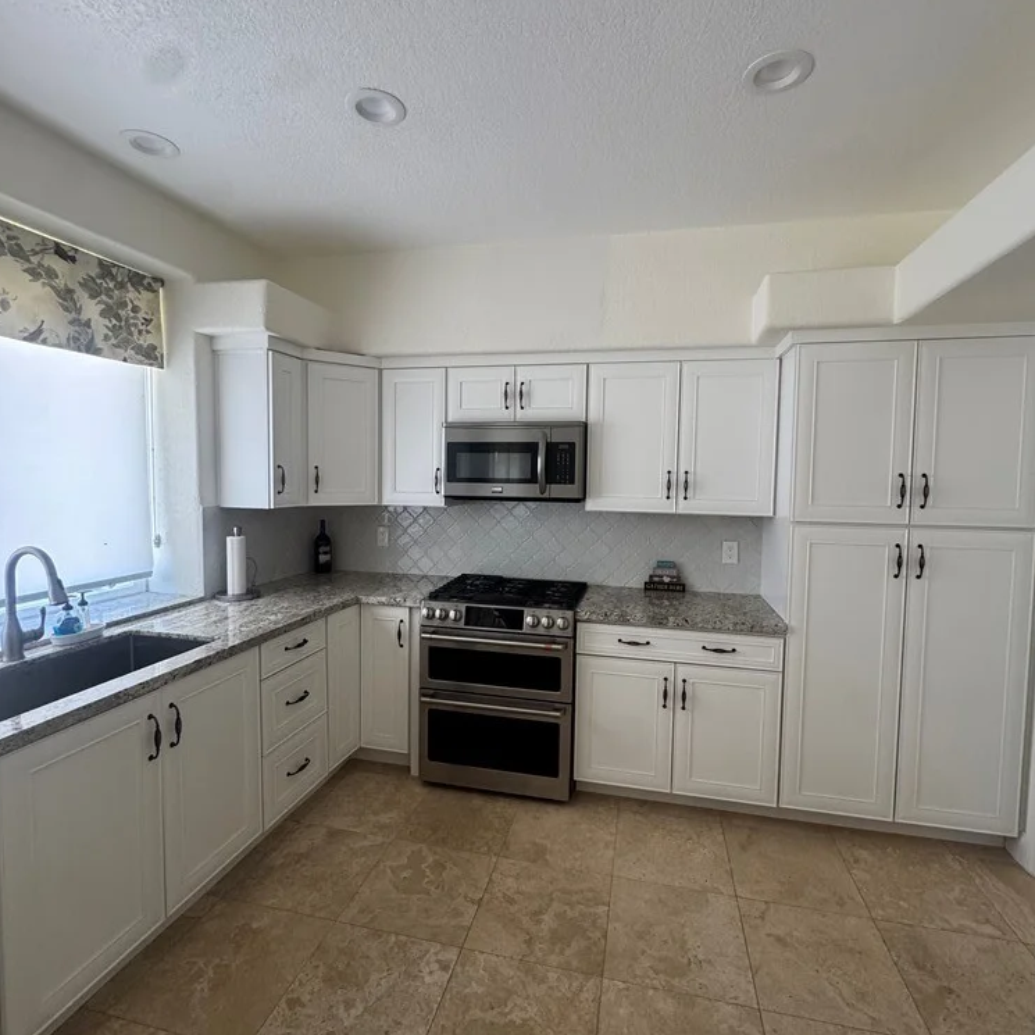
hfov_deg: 84.0
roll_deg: -1.3
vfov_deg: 84.0
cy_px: 504
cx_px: 524
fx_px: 575
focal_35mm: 17
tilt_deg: -3.4
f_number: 2.2
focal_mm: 2.22
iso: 250
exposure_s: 1/99
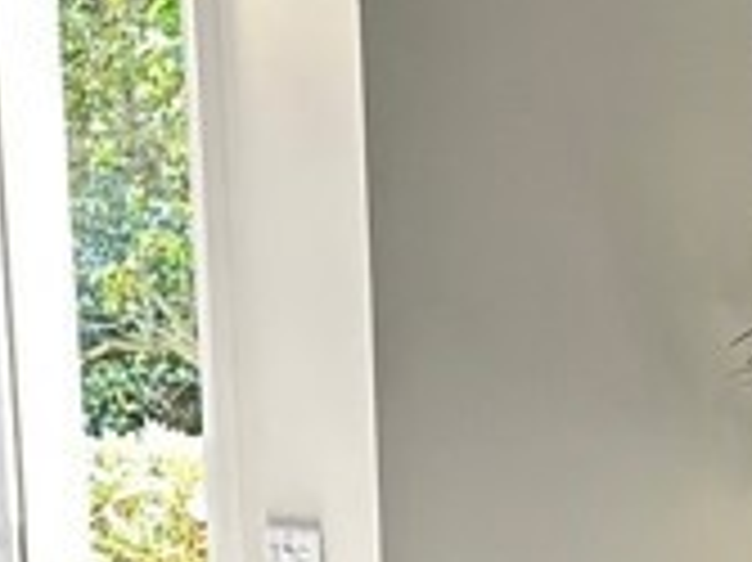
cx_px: 784
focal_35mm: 147
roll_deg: +0.4
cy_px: 904
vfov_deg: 9.7
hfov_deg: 13.2
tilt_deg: -9.4
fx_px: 3191
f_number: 1.78
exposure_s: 1/60
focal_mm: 6.86
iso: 250
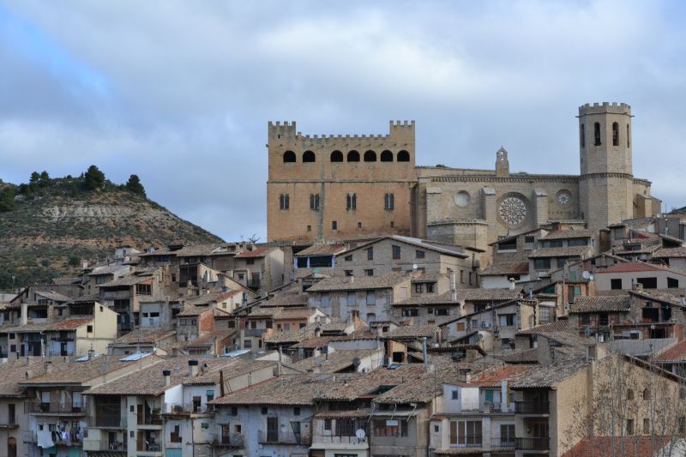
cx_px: 343
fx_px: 1572
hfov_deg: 24.6
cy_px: 228
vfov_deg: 16.5
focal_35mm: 82
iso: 1600
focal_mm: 55
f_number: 8
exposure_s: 1/2500
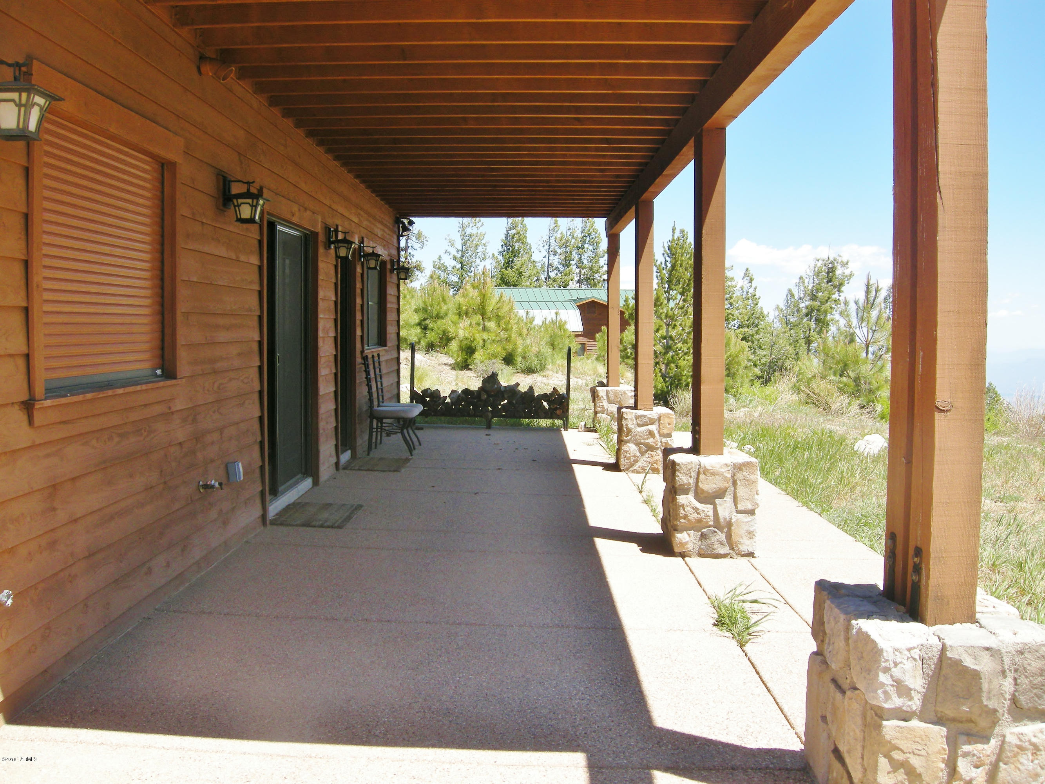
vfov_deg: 40.7
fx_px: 1057
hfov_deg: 52.6
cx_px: 522
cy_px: 392
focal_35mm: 35
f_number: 4.8
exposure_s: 1/188
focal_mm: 7.5
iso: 64
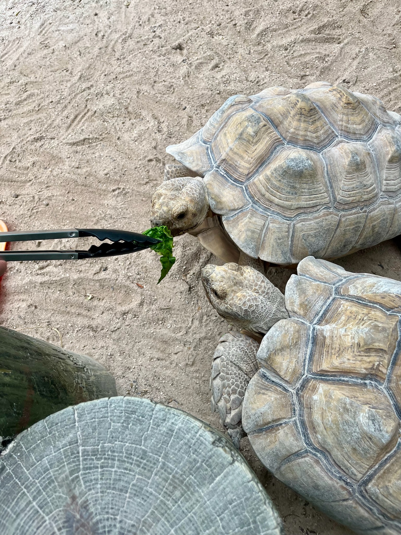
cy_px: 268
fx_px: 402
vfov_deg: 67.3
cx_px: 200
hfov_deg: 53.1
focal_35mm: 26
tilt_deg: -62.8
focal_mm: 5.1
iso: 50
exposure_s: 1/447
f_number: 1.6
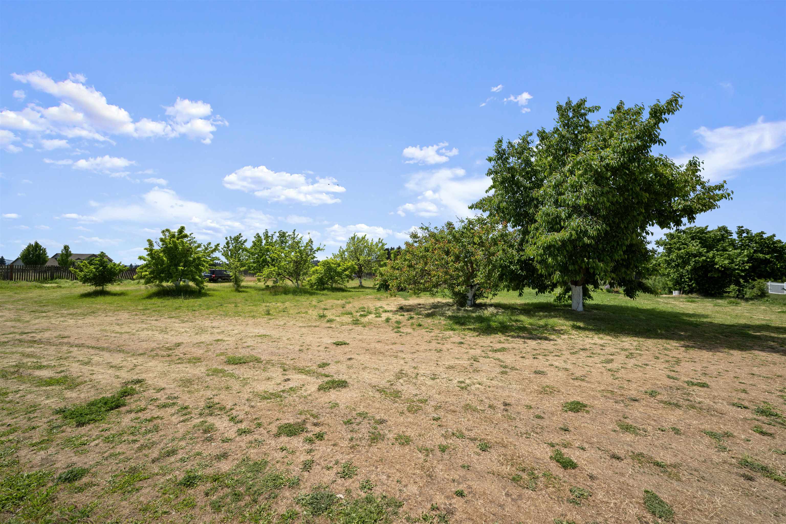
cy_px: 262
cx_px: 393
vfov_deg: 81.2
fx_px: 306
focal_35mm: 14
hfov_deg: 104.3
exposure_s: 1/100
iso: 100
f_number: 8
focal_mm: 14
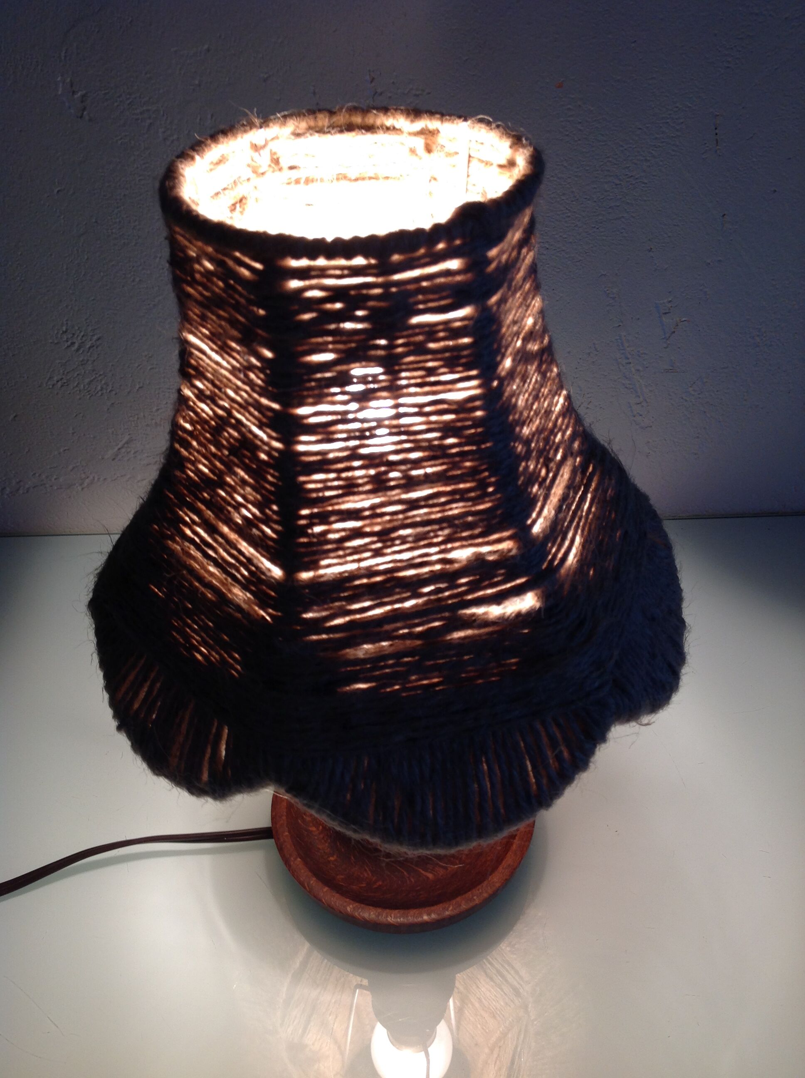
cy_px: 539
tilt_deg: -40.5
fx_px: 1088
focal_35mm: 35
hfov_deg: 40.6
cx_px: 402
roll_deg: +4.7
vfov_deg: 52.7
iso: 50
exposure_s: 1/40
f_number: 2.4
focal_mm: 4.28
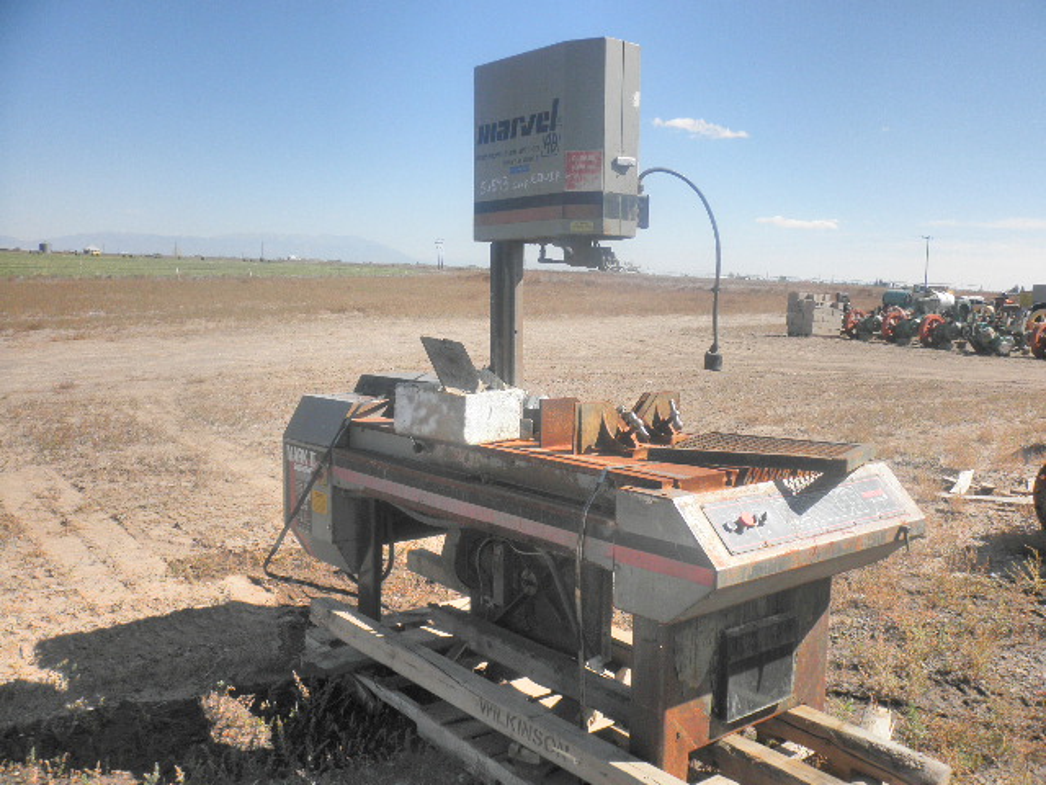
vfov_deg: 40.7
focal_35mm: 35
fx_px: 1058
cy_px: 392
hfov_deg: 52.6
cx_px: 523
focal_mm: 6.1
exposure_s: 1/100
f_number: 9.1
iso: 64
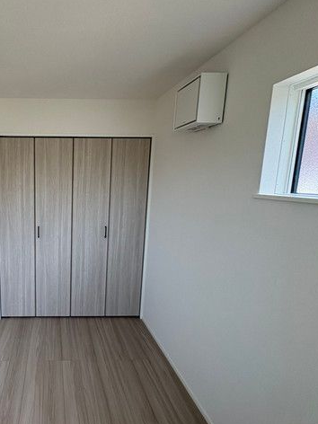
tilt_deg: -5.3
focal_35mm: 19
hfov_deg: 62.0
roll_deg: +0.9
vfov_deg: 84.7
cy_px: 213
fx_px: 233
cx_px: 57
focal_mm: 2.22
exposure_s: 1/99
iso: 80
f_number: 2.2
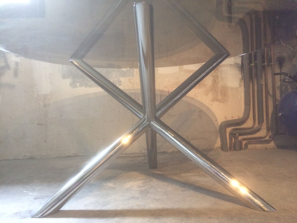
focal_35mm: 29
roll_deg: +1.7
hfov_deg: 61.7
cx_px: 148
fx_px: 249
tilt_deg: -1.0
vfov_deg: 48.2
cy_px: 112
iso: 320
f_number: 2.2
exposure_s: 1/33
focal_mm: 4.15
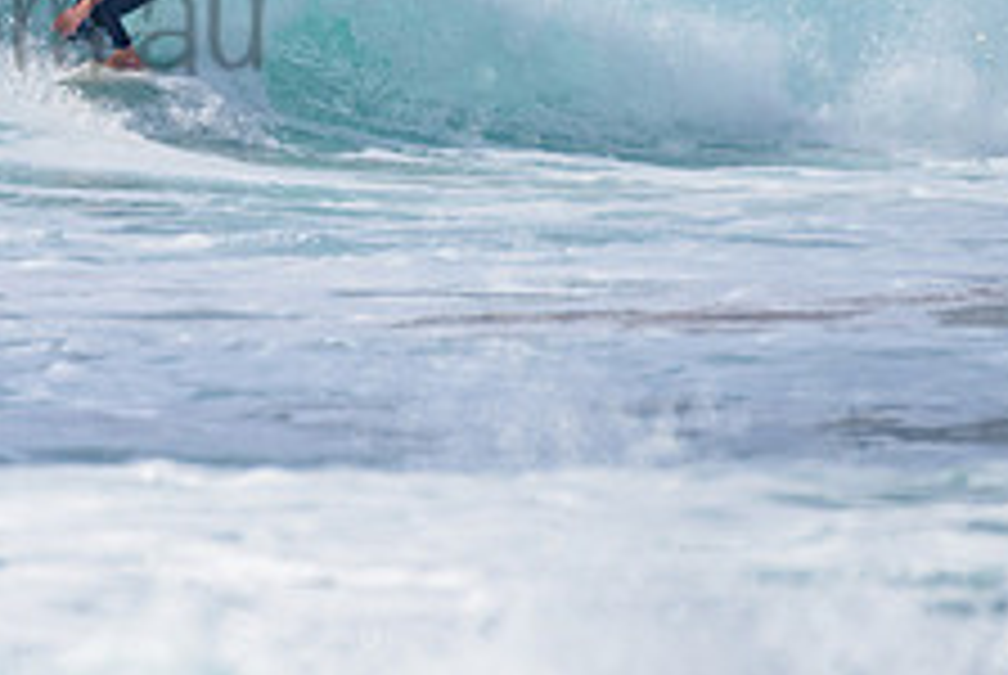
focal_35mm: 1587
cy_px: -101
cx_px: 83
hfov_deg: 1.3
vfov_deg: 0.9
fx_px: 44494
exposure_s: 1/2000
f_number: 5.6
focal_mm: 500
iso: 110
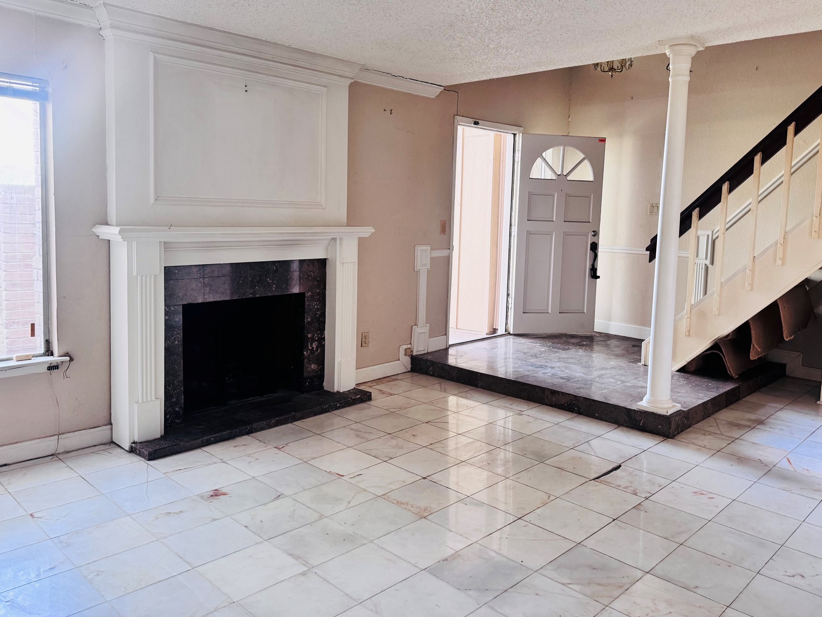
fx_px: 641
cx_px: 445
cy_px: 273
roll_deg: -2.4
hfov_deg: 65.2
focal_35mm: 27
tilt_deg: -6.0
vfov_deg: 51.2
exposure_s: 1/78
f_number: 1.78
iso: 200
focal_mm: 6.76
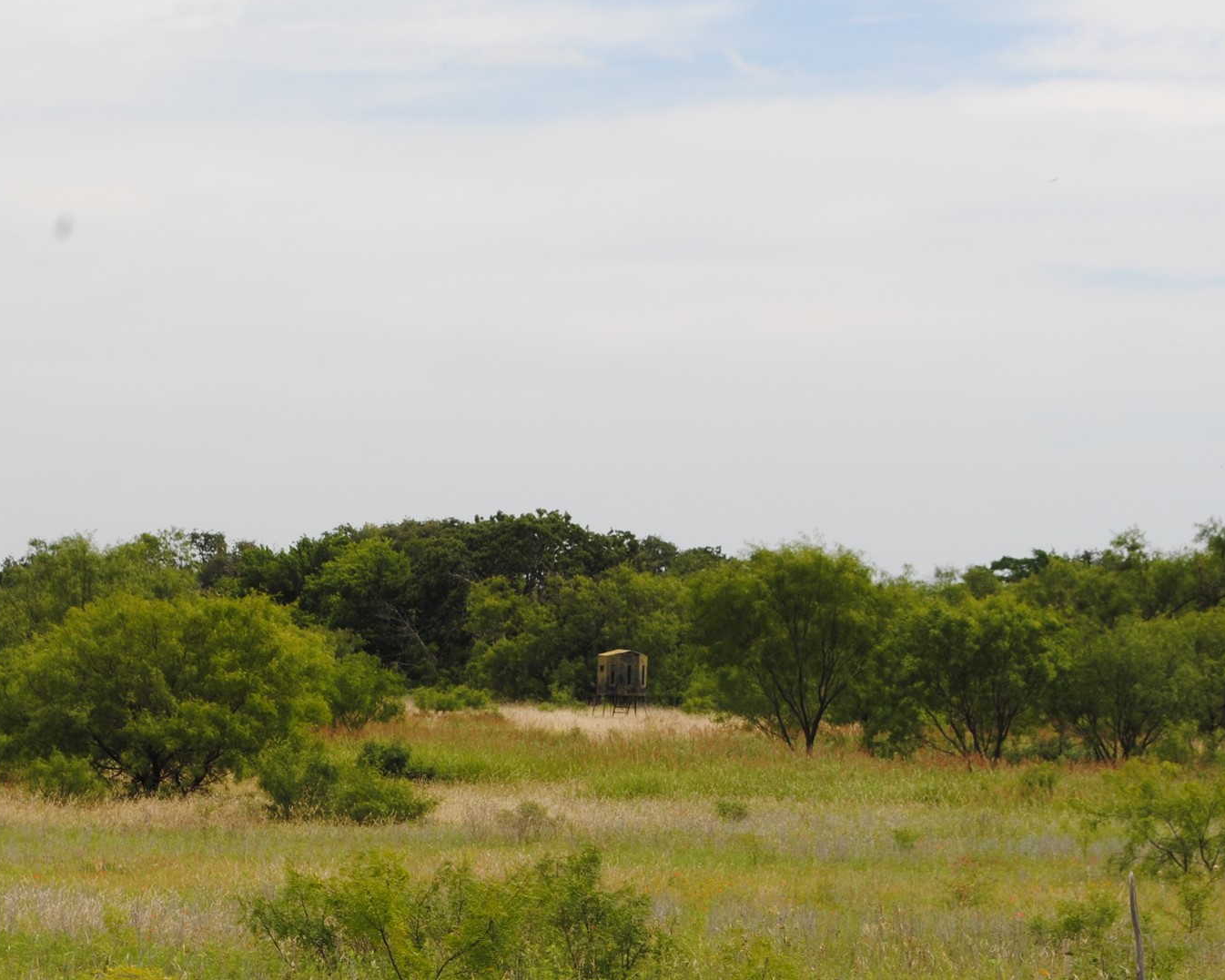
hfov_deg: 15.4
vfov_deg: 12.4
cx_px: 554
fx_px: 4523
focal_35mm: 125
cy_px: 591
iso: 100
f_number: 10
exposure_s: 1/200
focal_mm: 55
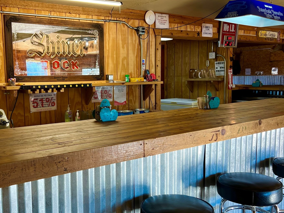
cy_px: 108
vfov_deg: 36.8
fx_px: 320
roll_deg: +1.5
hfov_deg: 46.8
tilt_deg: -7.1
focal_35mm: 39
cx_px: 87
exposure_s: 1/120
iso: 125
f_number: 1.5
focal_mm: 5.7
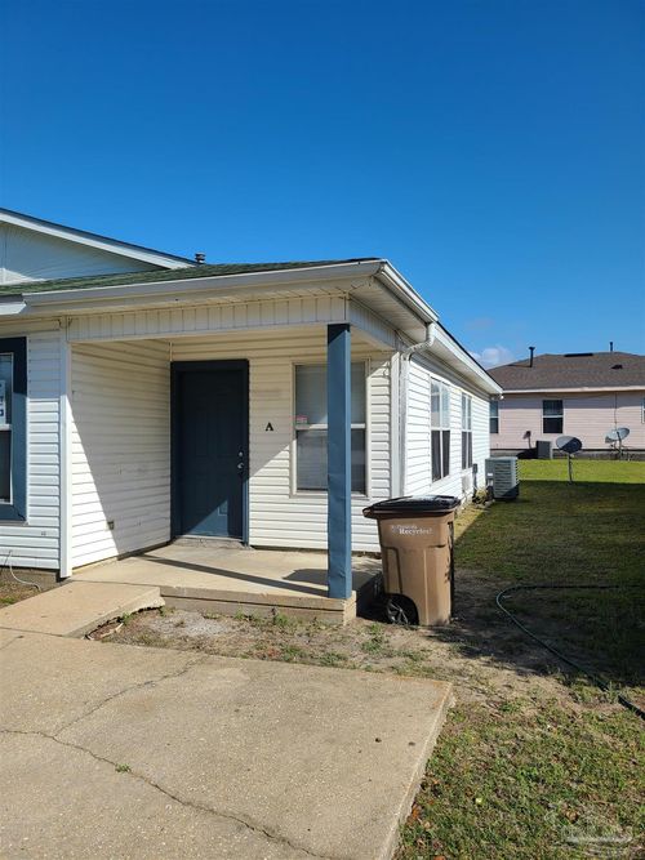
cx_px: 322
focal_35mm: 26
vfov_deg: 67.3
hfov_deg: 53.0
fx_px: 646
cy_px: 430
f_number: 1.8
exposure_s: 1/3211
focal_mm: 5.4
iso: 40
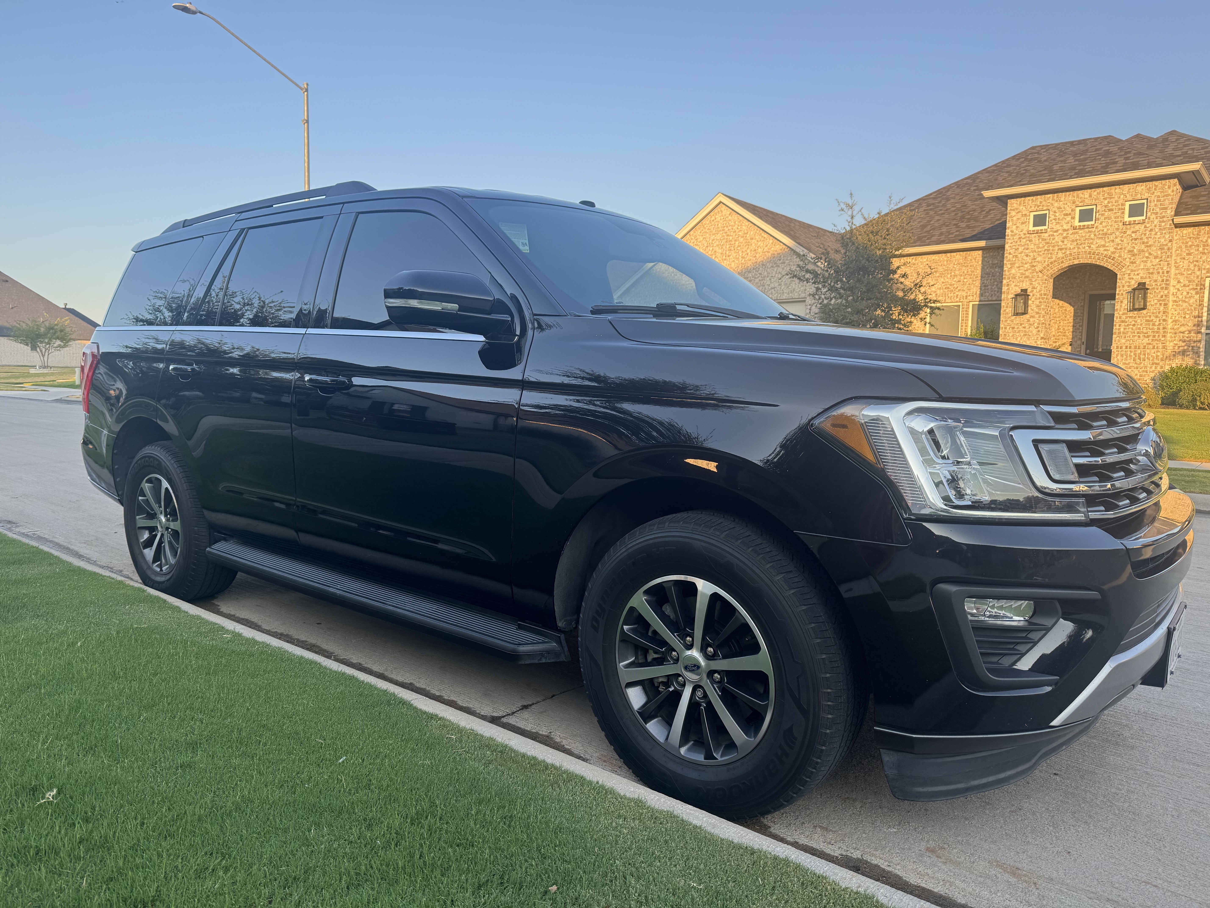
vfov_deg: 56.8
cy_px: 454
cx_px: 605
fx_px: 839
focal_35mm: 24
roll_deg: -0.7
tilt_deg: -4.3
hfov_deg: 71.6
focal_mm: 6.76
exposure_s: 1/639
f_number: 1.78
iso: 80
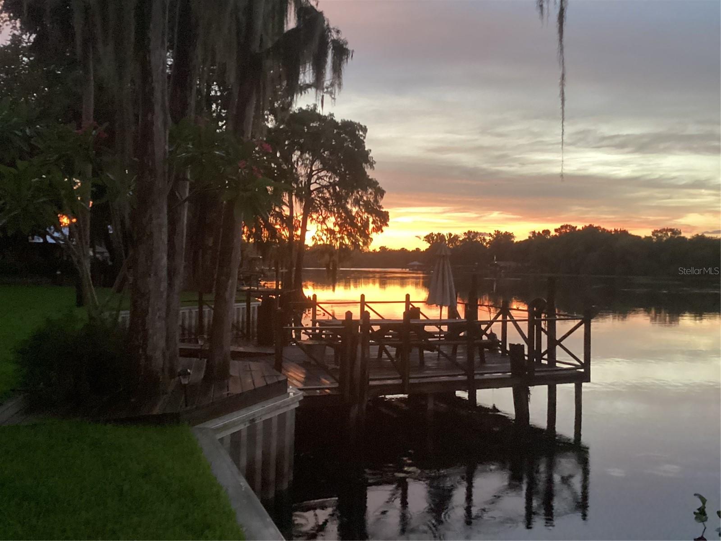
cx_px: 360
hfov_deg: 58.4
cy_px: 270
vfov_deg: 45.4
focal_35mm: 31
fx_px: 646
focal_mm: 3.3
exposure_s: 1/33
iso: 320
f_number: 2.4
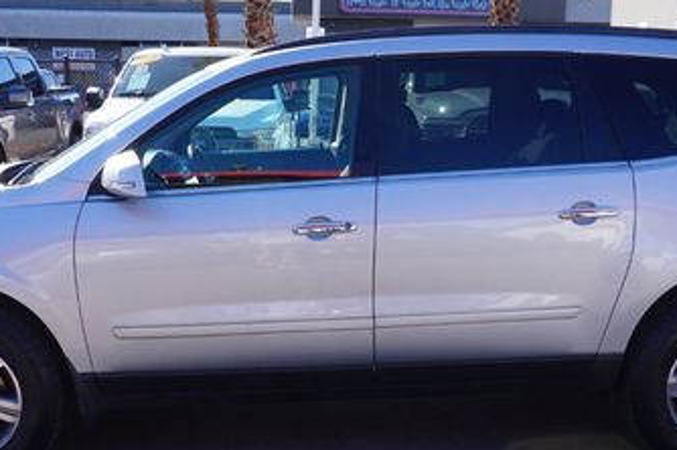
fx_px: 864
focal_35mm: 46
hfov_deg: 42.8
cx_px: 334
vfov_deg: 29.1
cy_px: 284
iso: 100
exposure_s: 1/80
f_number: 9
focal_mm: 16
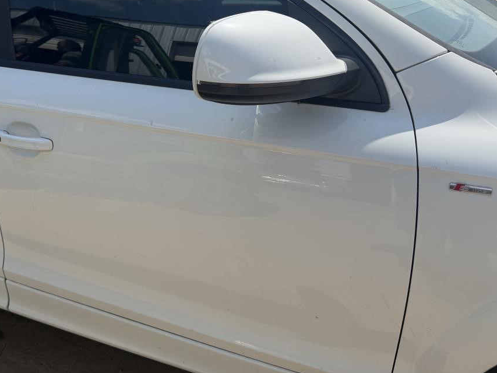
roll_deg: +3.0
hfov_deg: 50.5
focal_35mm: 36
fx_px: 517
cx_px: 170
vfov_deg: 39.5
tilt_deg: -20.8
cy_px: 146
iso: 80
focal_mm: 6.76
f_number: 1.78
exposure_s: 1/4405
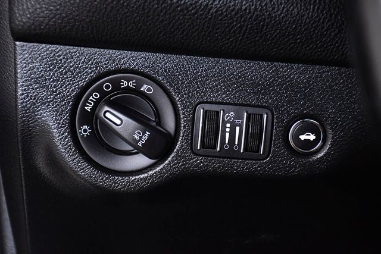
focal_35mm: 90
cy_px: 127
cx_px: 190
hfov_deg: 22.6
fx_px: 953
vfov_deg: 15.2
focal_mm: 60
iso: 2500
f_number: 5
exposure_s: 1/250
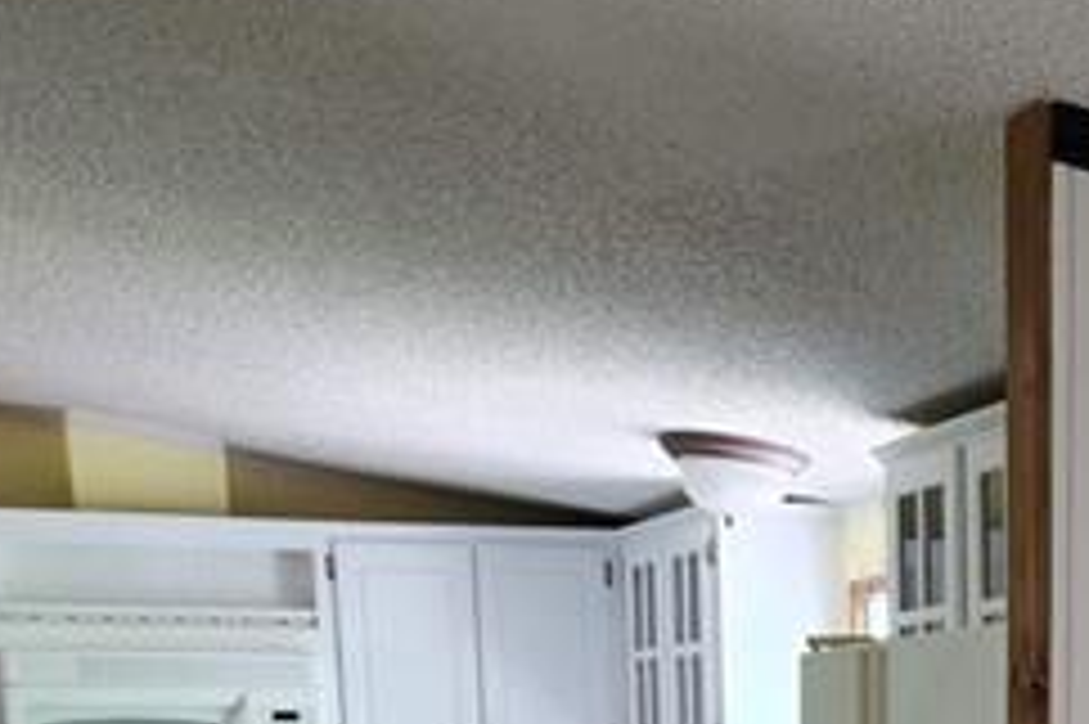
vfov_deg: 15.8
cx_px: 936
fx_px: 2297
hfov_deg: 26.0
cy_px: 1228
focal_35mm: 76
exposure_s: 1/60
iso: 500
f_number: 1.8
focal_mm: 6.4
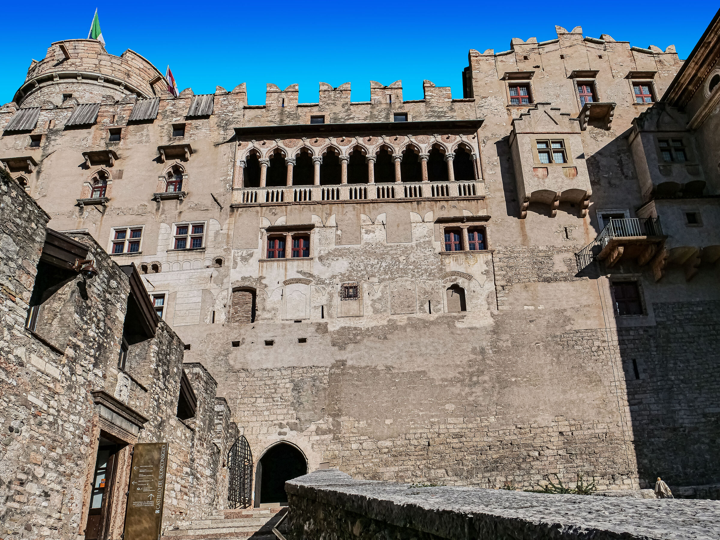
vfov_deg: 56.8
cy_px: 270
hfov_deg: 71.6
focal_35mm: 24
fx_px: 499
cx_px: 360
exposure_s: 1/1300
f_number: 9
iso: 200
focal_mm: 12
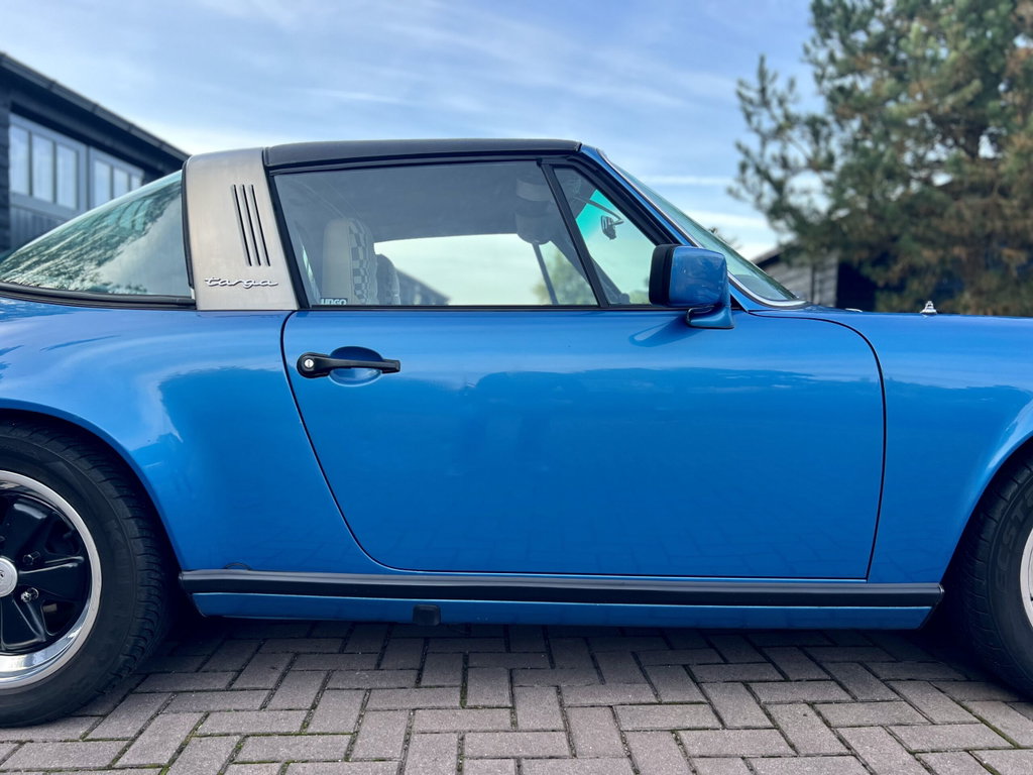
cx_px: 516
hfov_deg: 67.3
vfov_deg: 53.1
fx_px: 776
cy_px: 388
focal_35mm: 26
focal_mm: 5.7
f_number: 1.5
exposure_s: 1/646
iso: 50
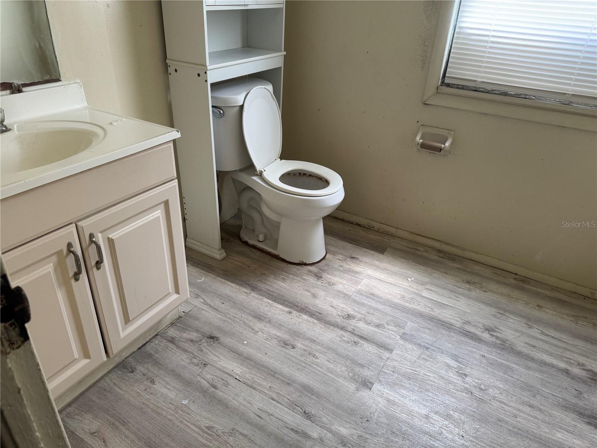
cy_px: 224
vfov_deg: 56.8
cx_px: 298
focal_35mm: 24
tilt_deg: -30.2
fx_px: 414
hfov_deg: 71.6
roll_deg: -1.5
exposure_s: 1/121
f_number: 1.78
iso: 200
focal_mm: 6.76
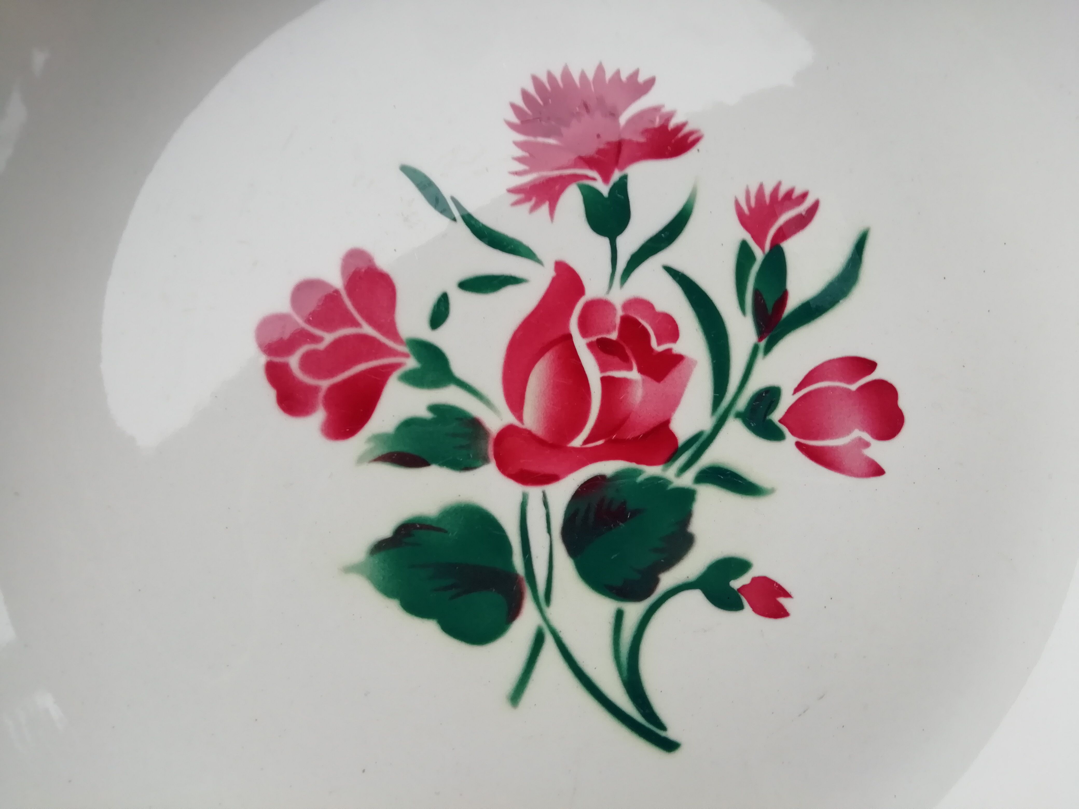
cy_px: 404
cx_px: 540
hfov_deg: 67.3
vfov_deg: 53.1
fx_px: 810
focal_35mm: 26
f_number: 2.2
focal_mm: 3.21
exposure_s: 1/33.3
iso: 80
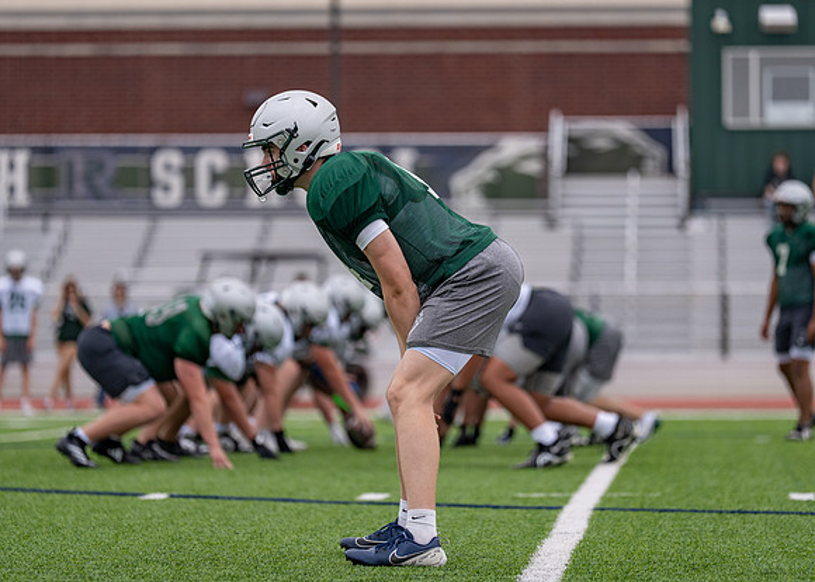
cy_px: 291
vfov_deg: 7.5
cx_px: 408
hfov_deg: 10.5
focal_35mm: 192
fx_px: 4439
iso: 200
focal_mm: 171
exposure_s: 1/2500
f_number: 2.8
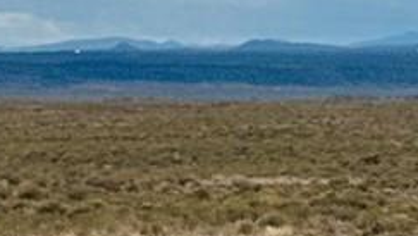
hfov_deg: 6.2
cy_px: 55
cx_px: 693
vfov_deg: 3.5
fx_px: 3815
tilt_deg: +0.1
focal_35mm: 344
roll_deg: +0.7
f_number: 1.78
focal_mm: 6.76
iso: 80
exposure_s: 1/15385
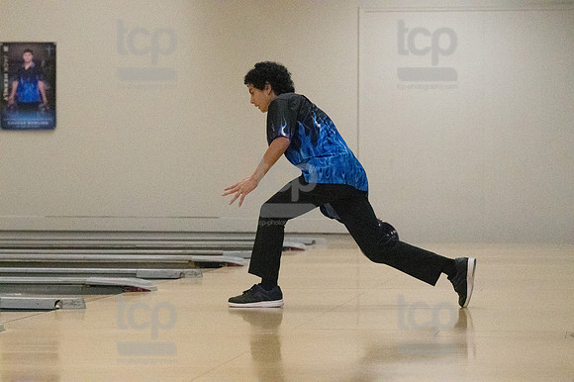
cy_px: 191
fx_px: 2199
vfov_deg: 9.9
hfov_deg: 14.9
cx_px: 287
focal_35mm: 138
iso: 10000
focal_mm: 92
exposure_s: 1/1250
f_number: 4
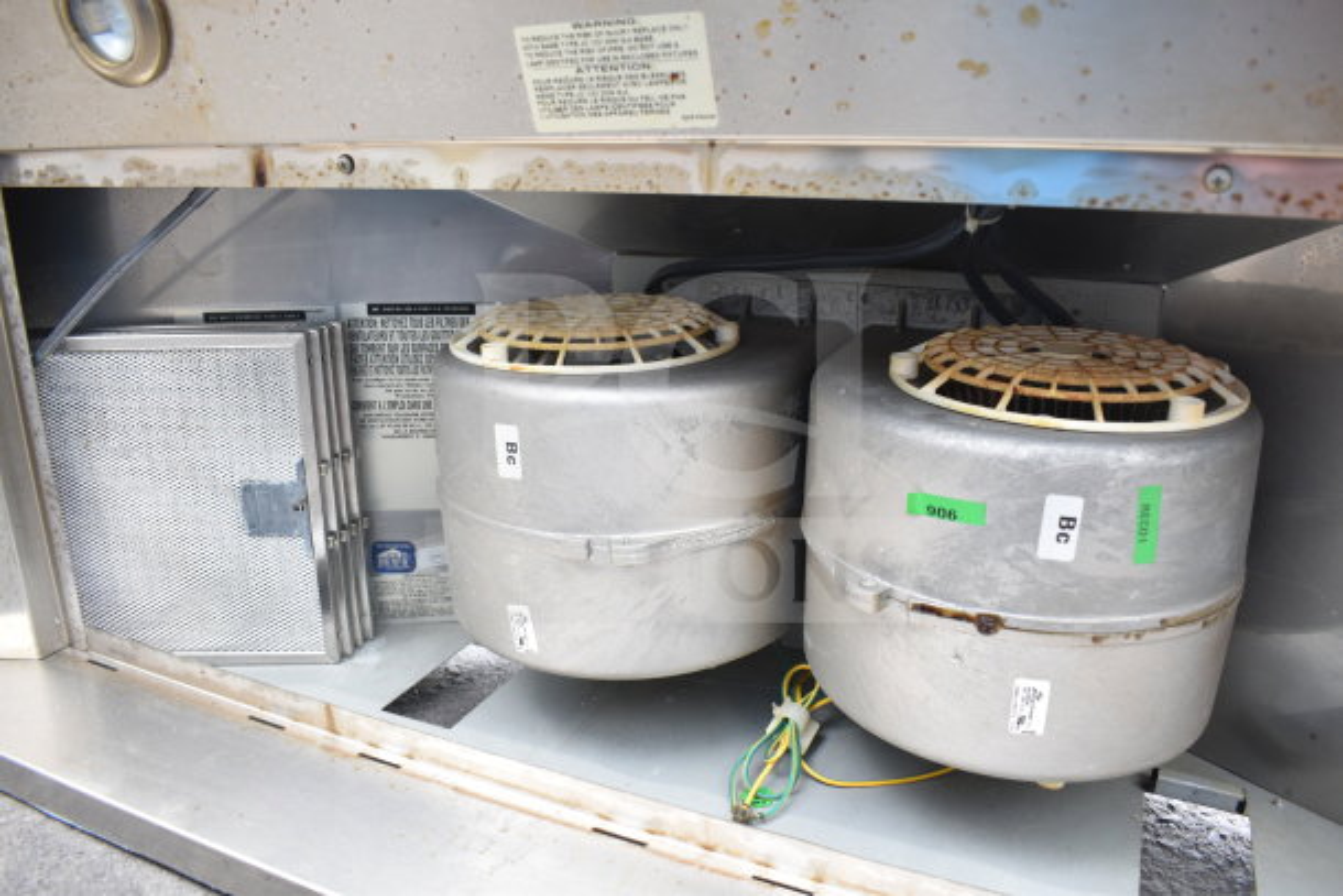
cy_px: 448
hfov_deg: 67.4
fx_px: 1007
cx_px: 672
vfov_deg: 48.0
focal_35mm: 27
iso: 200
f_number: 4.5
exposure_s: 1/80
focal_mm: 18
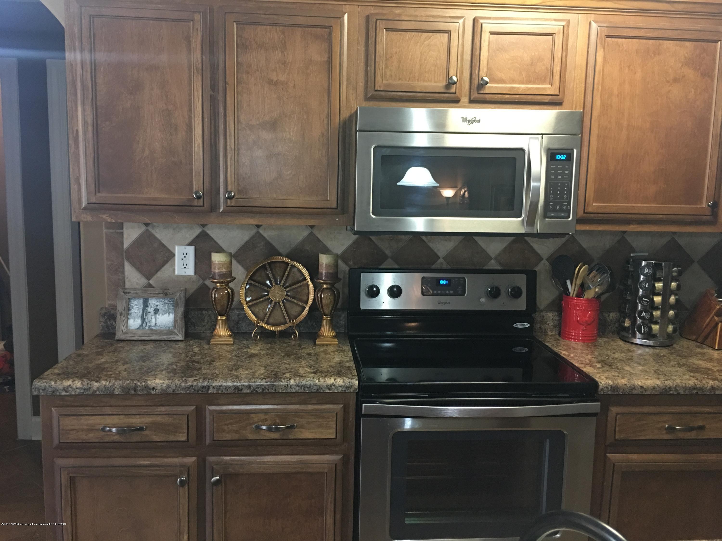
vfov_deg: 48.2
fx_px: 605
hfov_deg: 61.7
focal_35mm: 29
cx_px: 361
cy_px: 270
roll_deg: -1.7
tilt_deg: -5.6
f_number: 2.2
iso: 100
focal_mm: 4.15
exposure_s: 1/15
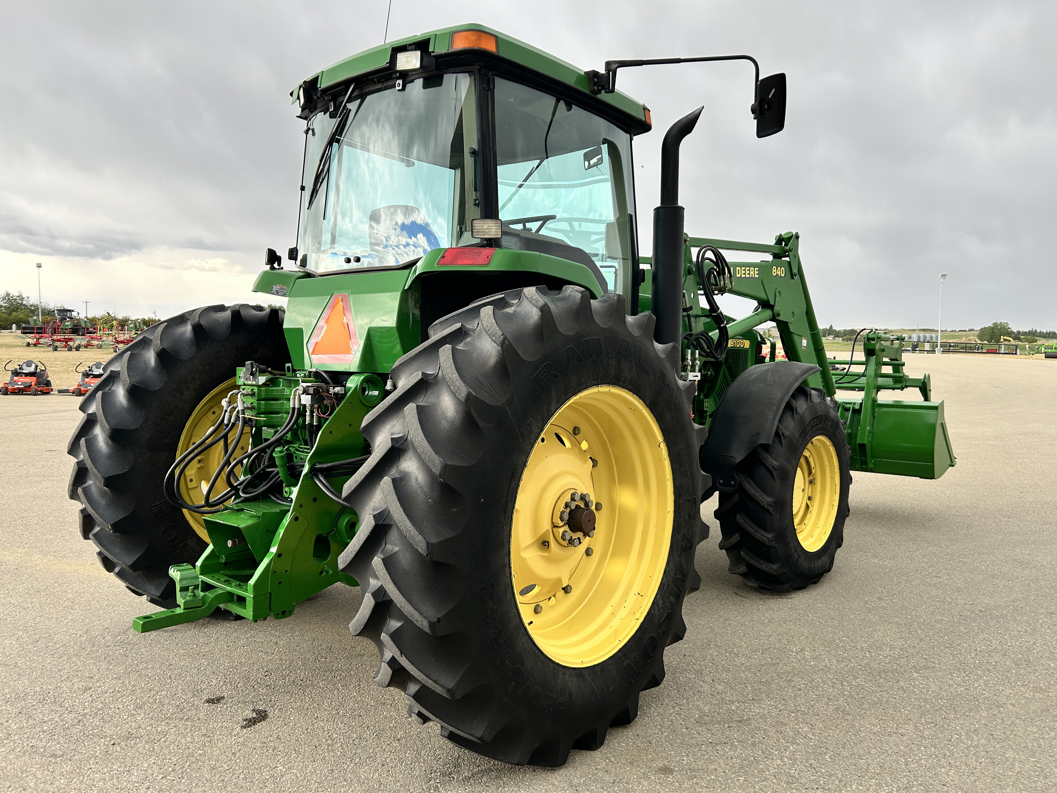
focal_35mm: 26
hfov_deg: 67.3
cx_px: 528
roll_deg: -0.7
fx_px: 794
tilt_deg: -3.7
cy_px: 396
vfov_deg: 53.1
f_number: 1.5
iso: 50
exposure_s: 1/323
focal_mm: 5.7
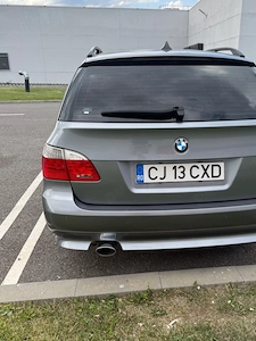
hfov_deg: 43.7
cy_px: 189
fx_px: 316
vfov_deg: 56.7
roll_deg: -0.7
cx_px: 164
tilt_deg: -19.1
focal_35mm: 32
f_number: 1.78
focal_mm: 6.76
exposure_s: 1/1292
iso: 100
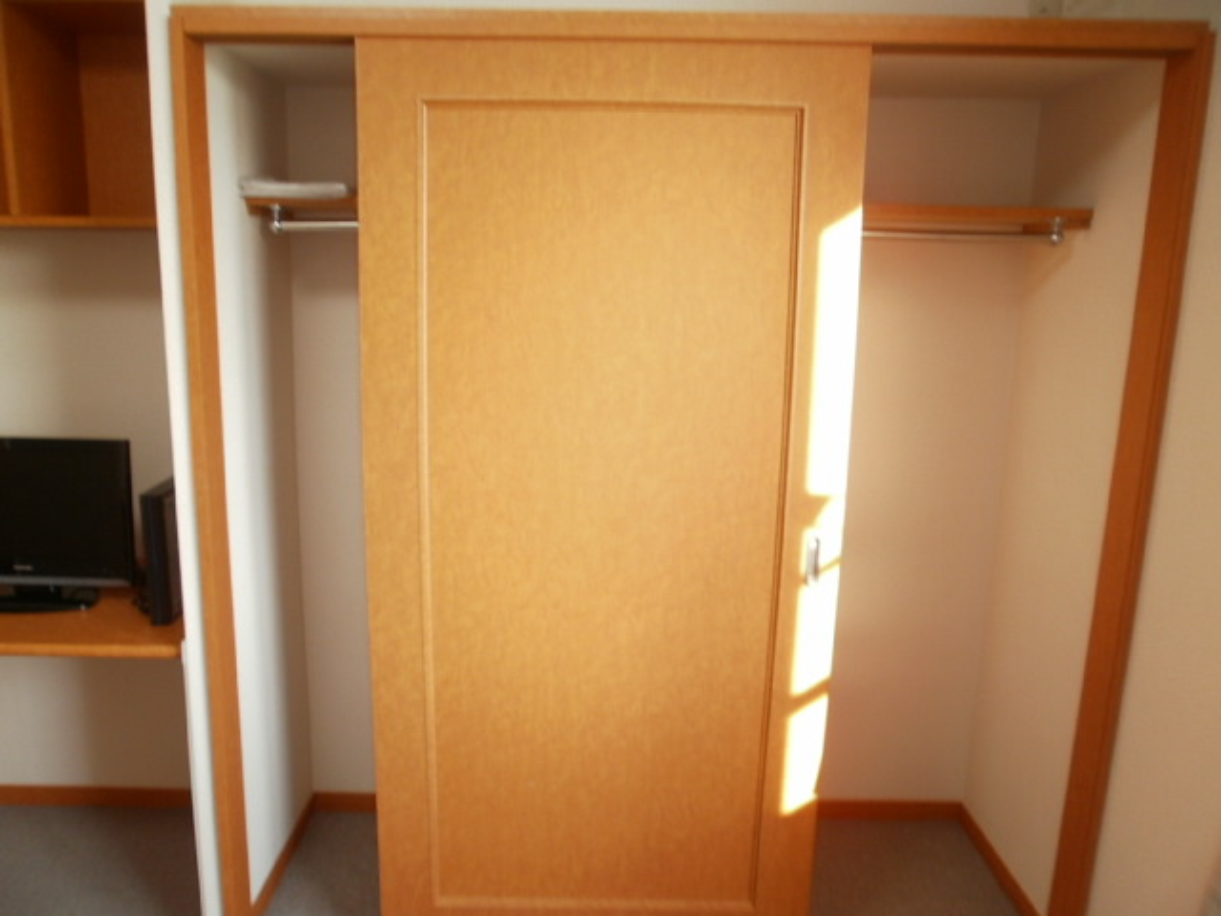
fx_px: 917
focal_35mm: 26
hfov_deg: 67.3
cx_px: 610
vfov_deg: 53.1
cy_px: 458
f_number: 2.6
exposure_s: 1/25
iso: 125
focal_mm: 4.65
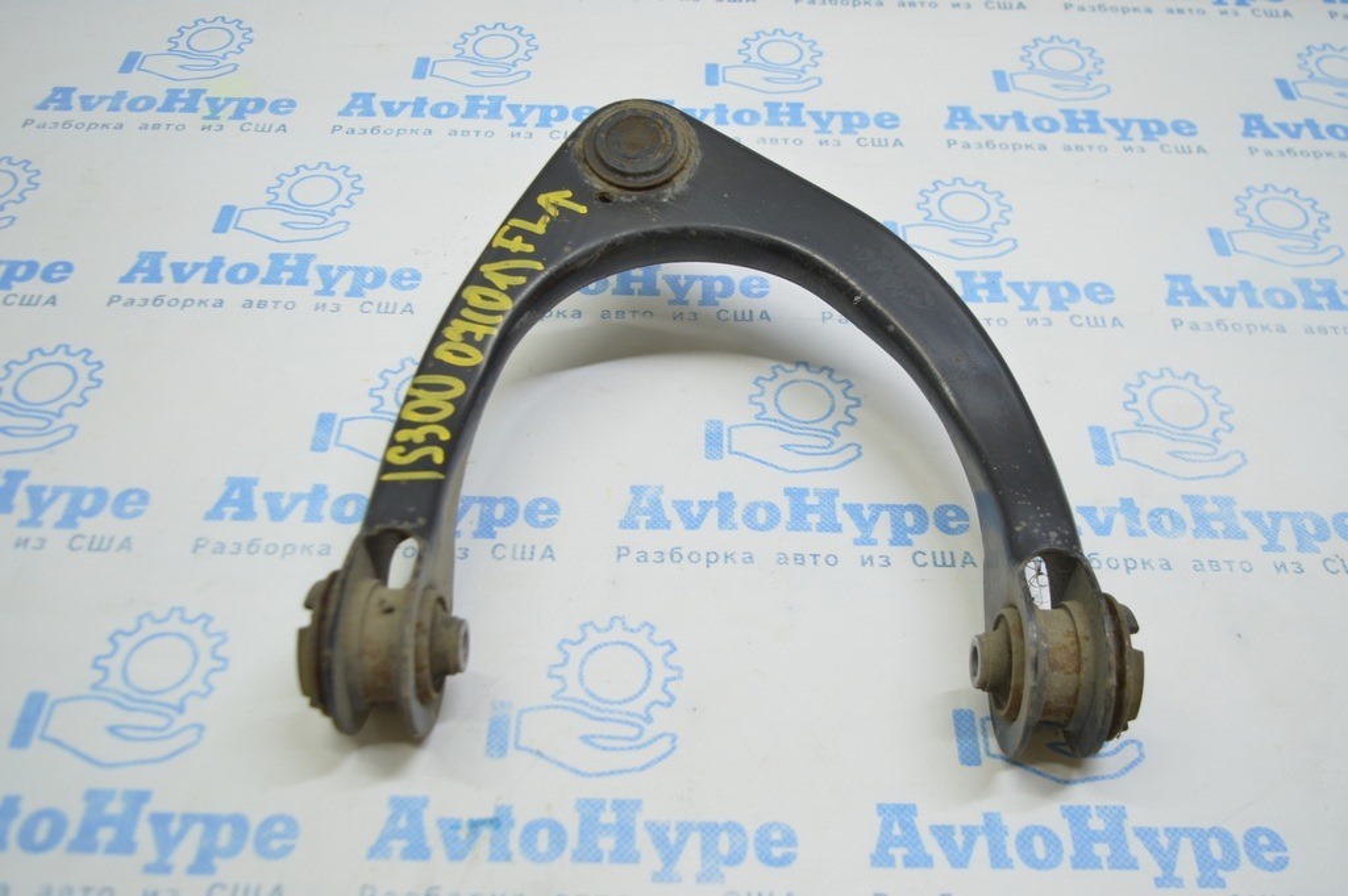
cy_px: 448
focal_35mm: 33
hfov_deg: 57.3
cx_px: 674
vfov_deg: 39.9
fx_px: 1235
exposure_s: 1/60
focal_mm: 22
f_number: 3.8
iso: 400
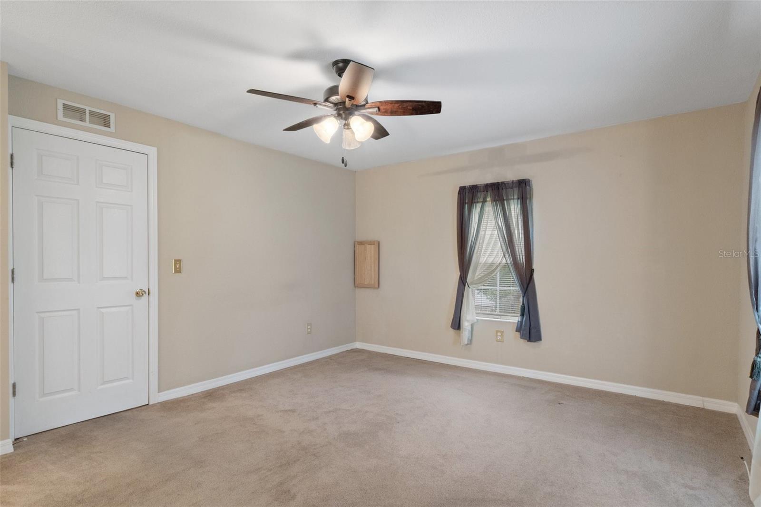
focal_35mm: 18
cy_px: 254
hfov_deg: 90.0
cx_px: 380
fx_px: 380
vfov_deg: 67.4
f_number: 8
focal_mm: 12
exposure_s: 1/2
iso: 640
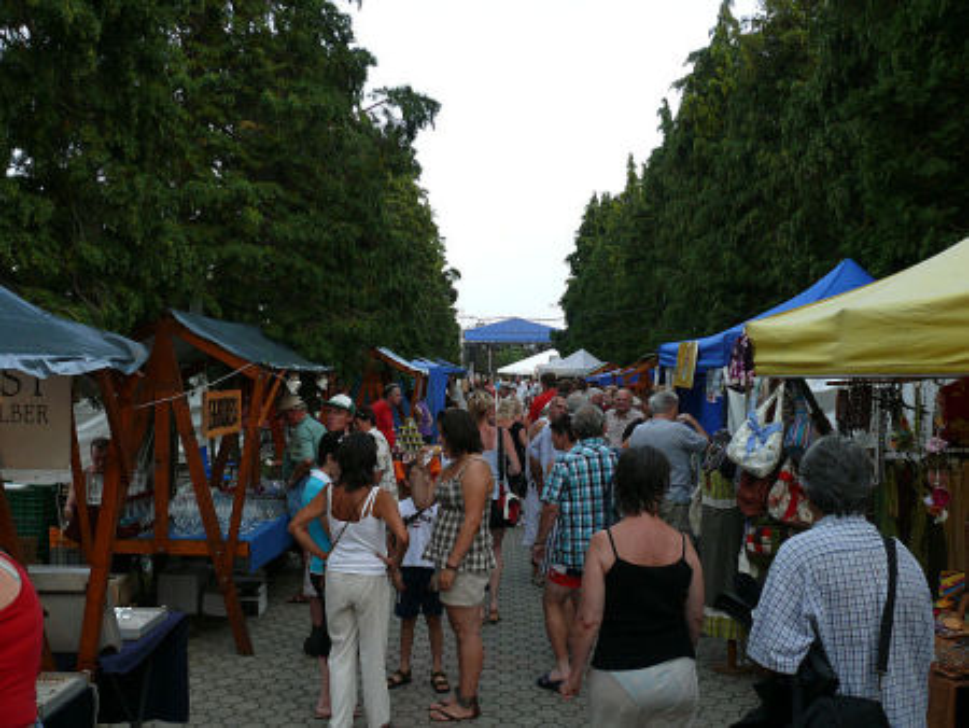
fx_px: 980
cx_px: 484
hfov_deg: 52.6
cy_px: 364
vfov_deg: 40.7
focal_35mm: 35
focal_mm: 7.4
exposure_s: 1/125
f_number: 4
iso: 100
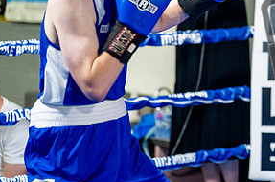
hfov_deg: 10.4
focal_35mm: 195
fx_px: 1486
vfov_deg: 7.0
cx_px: 308
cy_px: 48
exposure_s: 1/1000
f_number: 2
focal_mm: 83
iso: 4000
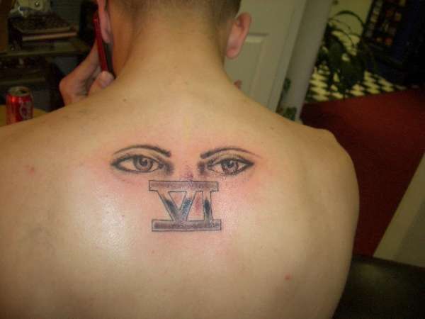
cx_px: 212
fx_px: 430
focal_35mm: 35
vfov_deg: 40.7
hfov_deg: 52.6
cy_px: 160
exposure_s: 1/60
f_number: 2.6
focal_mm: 5.8
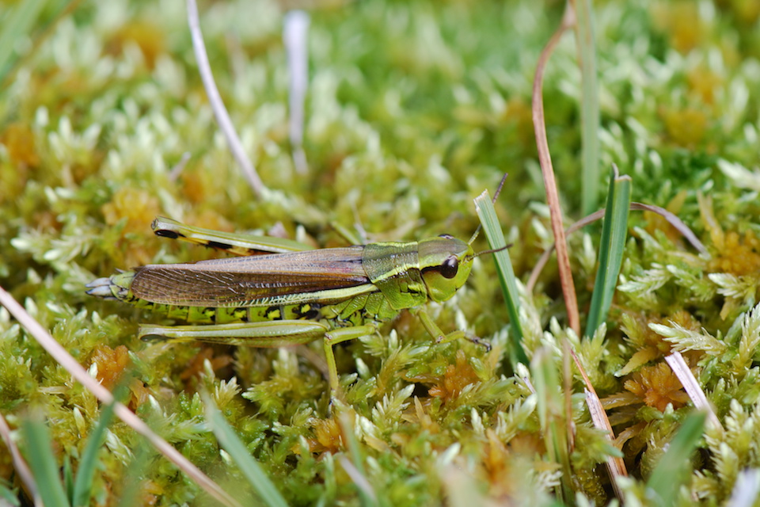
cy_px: 254
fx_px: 3325
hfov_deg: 13.0
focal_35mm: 158
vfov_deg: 8.7
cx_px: 380
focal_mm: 105
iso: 200
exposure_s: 1/125
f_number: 7.1
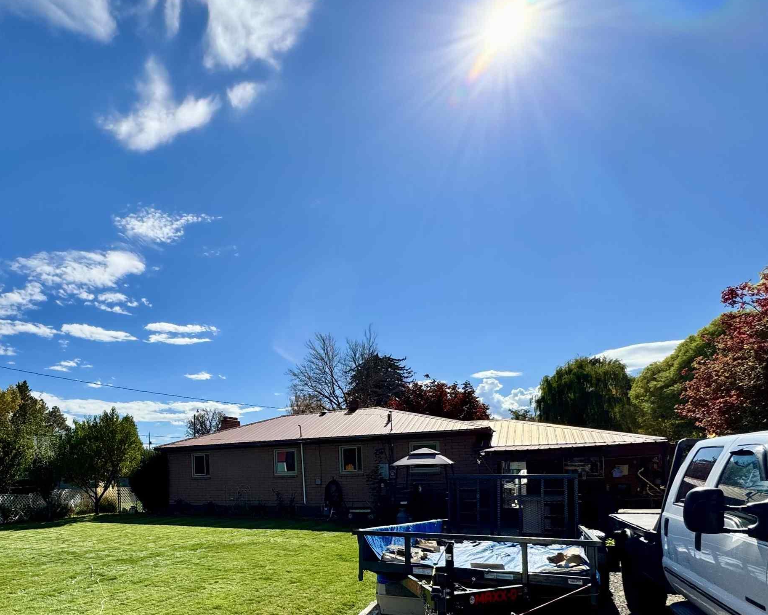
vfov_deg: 57.5
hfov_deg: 68.6
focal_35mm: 23
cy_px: 467
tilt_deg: -0.4
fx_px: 523
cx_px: 207
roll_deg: +1.3
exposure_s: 1/2874
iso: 50
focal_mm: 2.22
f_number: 2.2
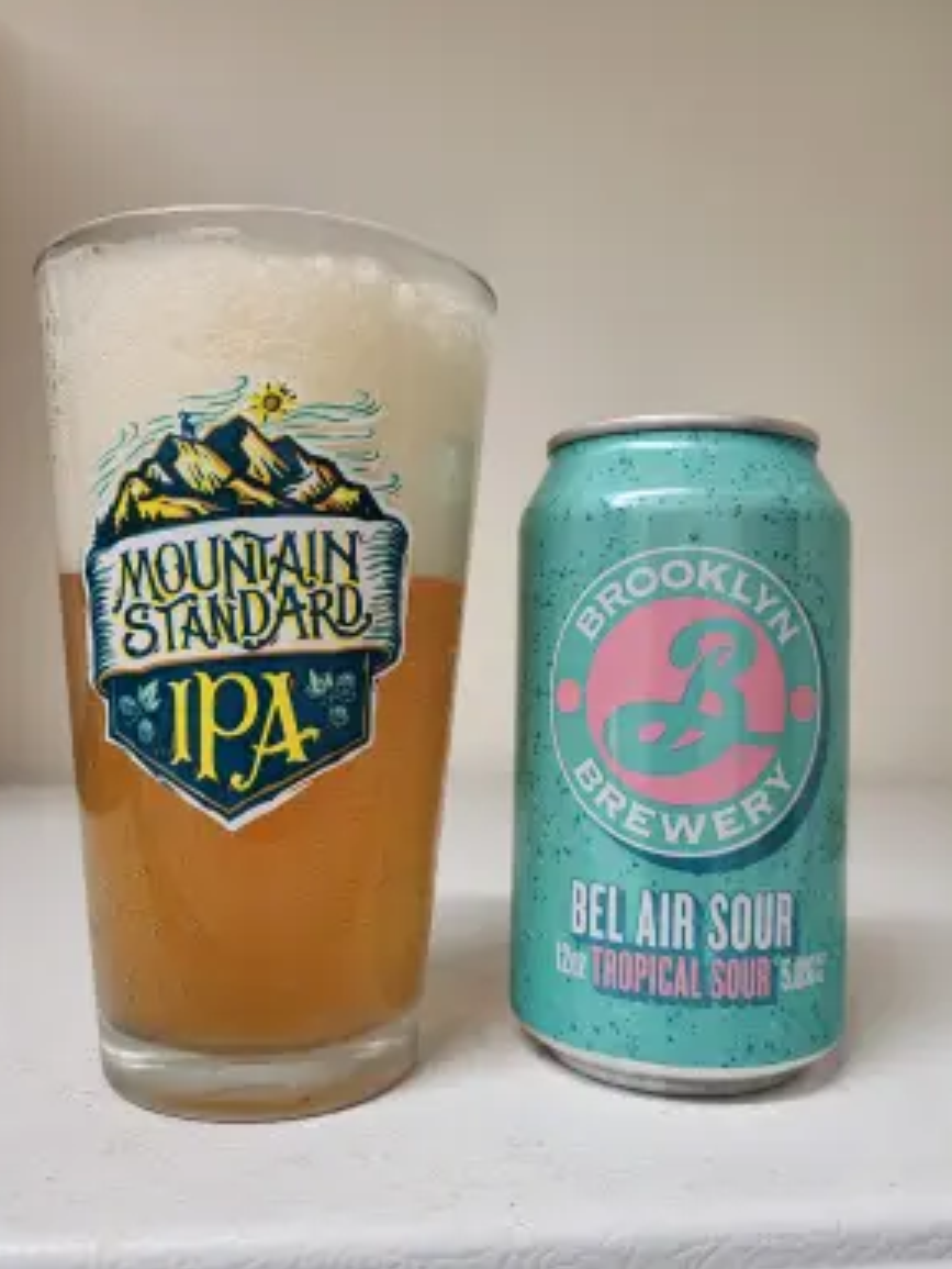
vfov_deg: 65.3
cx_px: 461
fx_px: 990
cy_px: 653
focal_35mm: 27
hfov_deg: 51.4
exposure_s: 1/44.1
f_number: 1.8
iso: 160
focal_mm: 5.4
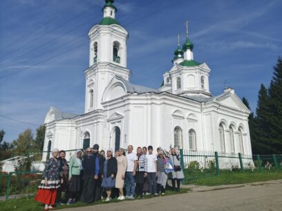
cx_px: 141
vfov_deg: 51.4
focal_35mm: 27
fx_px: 220
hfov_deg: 65.3
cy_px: 106
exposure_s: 1/835
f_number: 1.6
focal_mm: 4.09
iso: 50
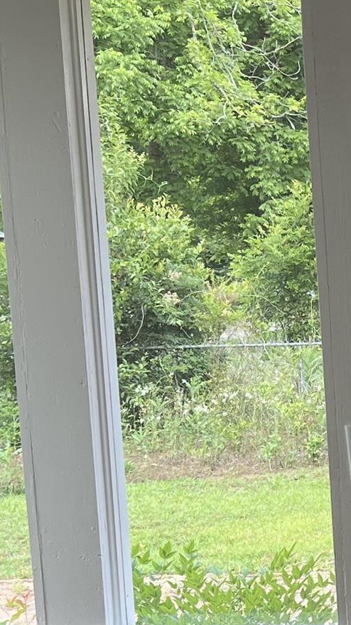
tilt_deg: -11.0
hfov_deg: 11.3
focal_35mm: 99
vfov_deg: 21.2
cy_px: 521
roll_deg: +1.5
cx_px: 642
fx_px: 1639
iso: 40
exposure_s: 1/175
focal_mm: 5.7
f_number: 1.5
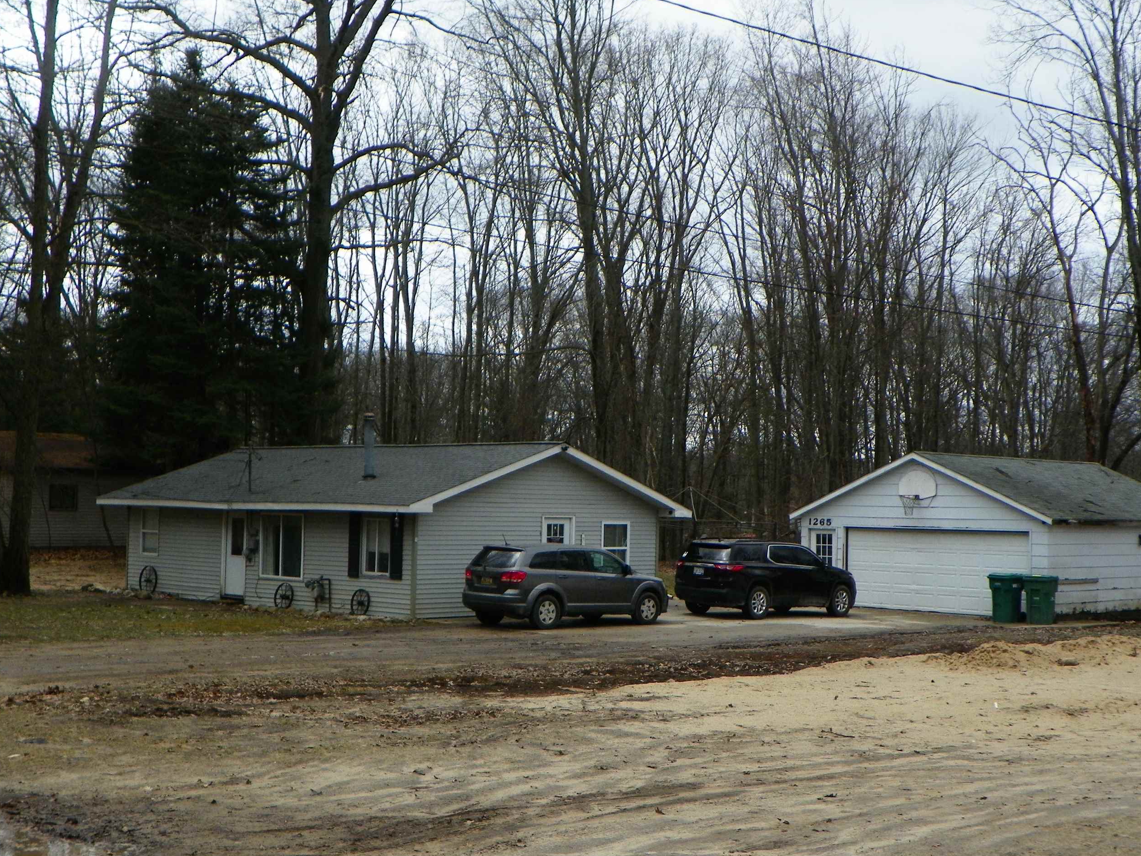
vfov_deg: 29.7
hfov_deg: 38.9
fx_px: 1615
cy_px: 466
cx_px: 591
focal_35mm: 49
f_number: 4
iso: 64
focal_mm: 7.1
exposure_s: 1/320
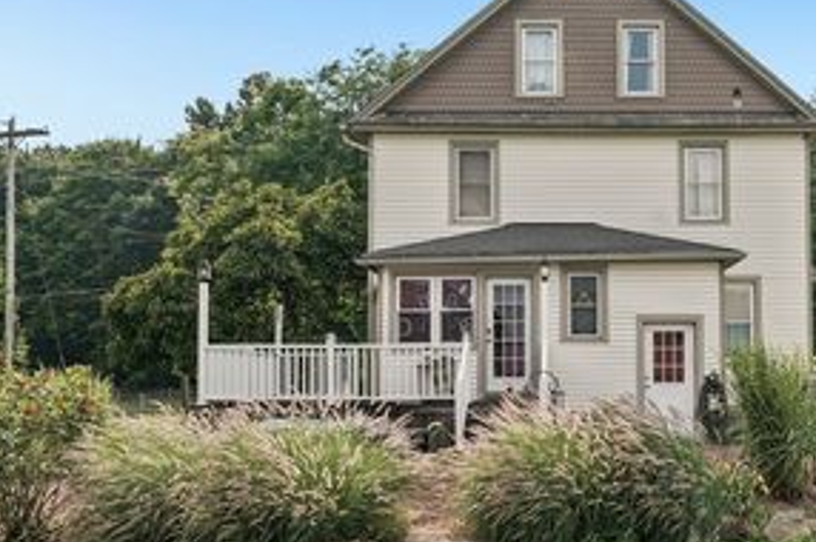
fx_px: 951
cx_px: 596
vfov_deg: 31.7
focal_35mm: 42
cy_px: 341
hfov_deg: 45.1
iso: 100
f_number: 8
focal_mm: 24
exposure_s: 1/200
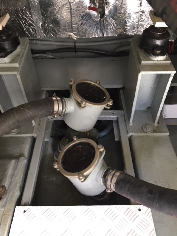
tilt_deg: -44.1
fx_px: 198
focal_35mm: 29
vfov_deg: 61.7
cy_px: 118
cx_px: 88
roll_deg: +1.8
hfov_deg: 48.2
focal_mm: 4.15
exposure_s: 1/33
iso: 100
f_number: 2.2
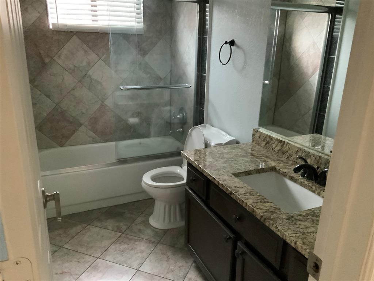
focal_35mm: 29
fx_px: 313
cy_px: 140
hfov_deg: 61.7
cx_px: 187
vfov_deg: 48.2
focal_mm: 3
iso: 500
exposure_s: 1/30
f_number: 1.8
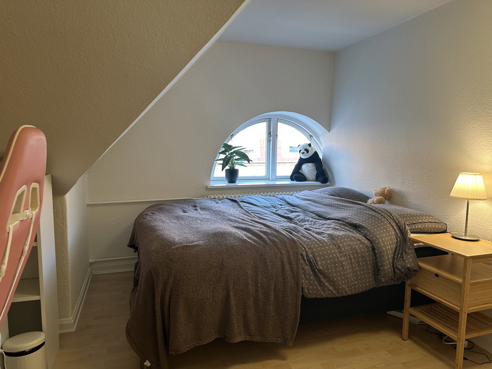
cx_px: 246
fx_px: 341
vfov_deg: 56.8
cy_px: 184
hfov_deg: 71.6
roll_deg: -0.5
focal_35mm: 24
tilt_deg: -6.7
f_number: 1.78
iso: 200
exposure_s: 1/50
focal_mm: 6.86
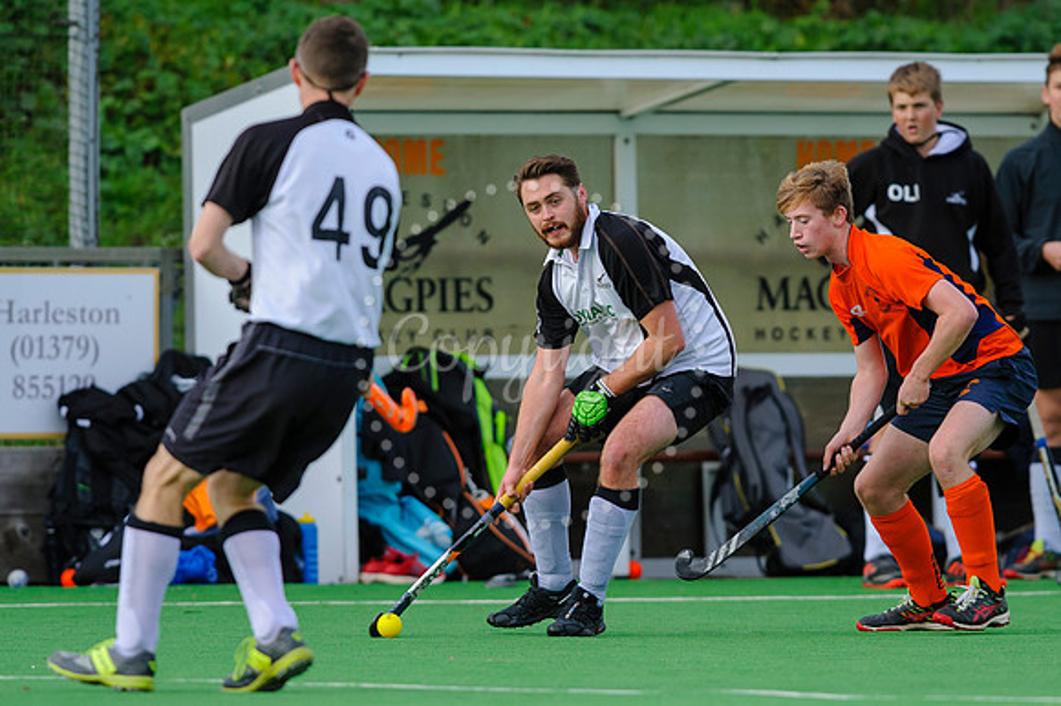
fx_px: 18562
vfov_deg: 2.2
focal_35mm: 630
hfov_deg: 3.3
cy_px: 370
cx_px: 585
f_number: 4.8
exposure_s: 1/1500
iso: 400
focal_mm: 420
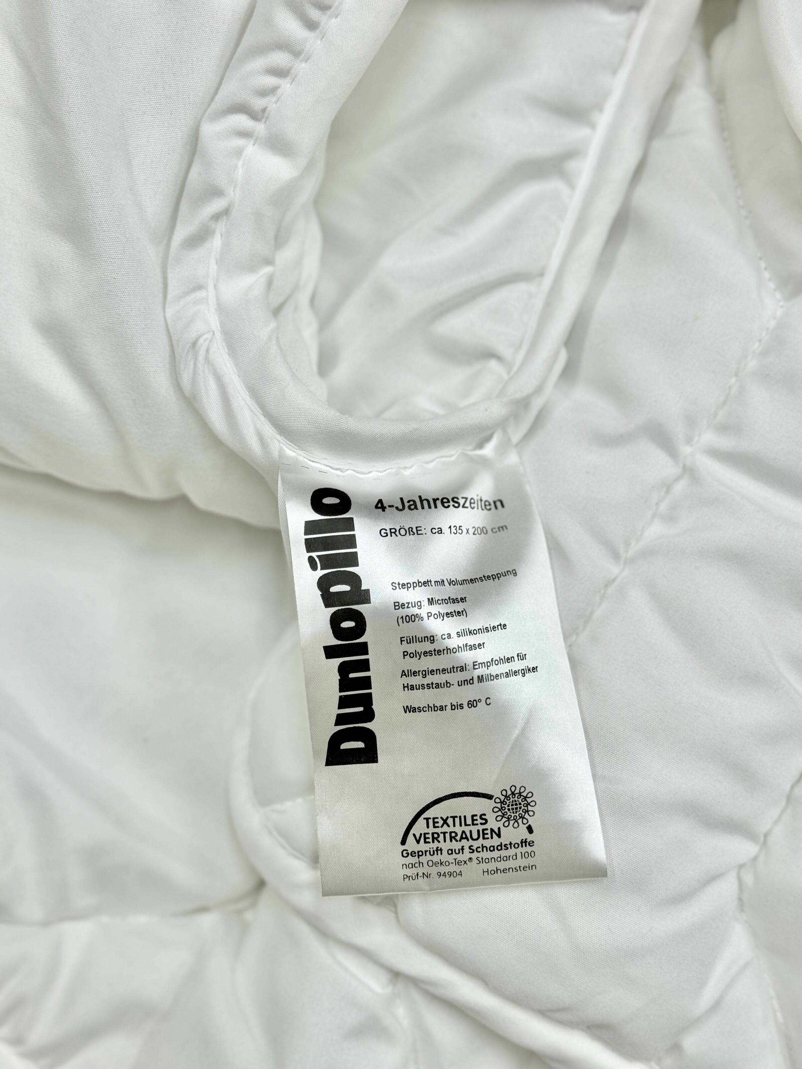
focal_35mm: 48
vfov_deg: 39.7
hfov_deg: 30.3
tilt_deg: -77.4
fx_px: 1483
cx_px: 401
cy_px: 534
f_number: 1.78
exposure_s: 1/544
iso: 64
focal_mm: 6.76
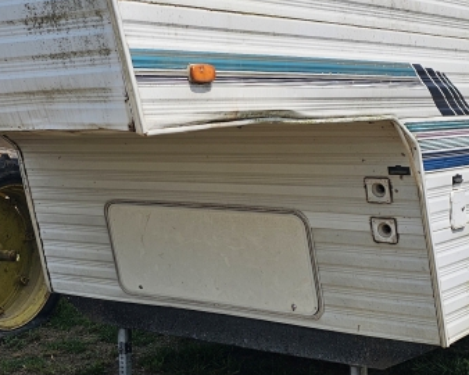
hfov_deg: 27.9
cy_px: 115
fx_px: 943
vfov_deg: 22.3
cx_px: 201
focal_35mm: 68
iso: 10
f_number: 1.7
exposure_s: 1/1493
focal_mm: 6.3
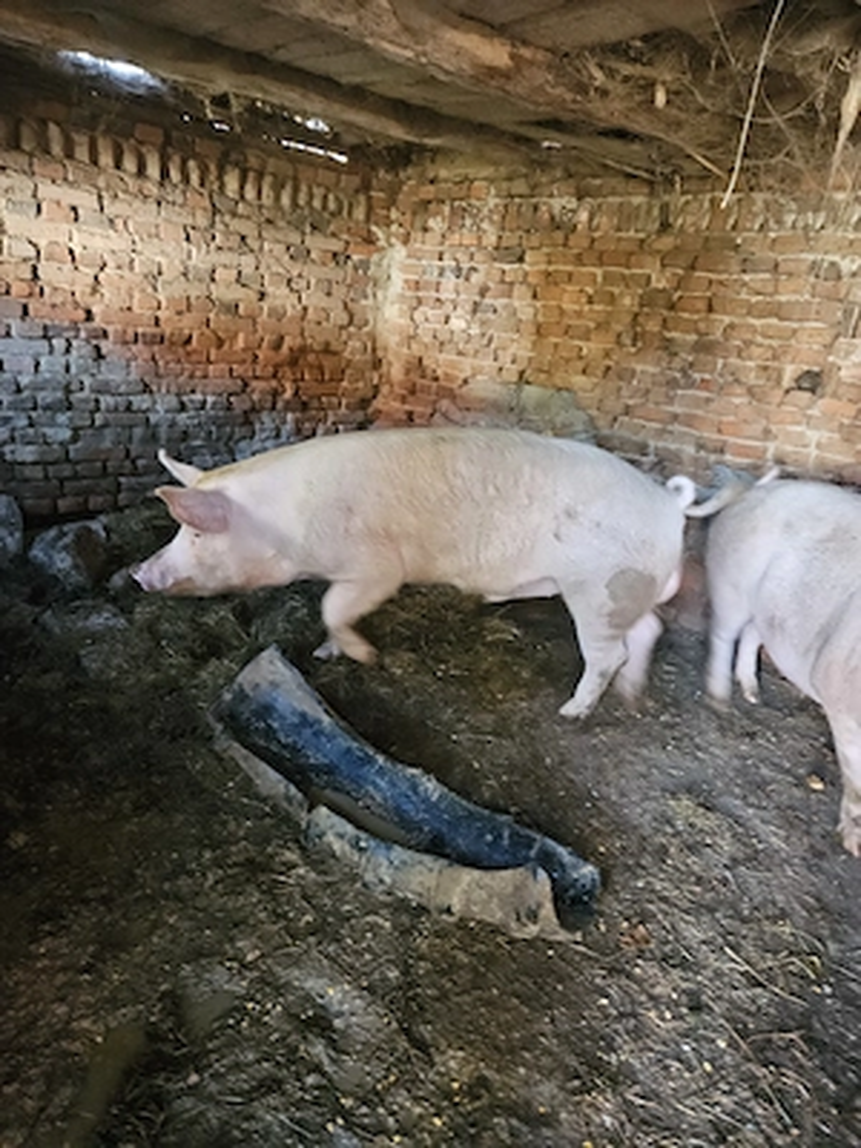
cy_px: 574
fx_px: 763
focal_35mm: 23
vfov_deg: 73.9
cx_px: 430
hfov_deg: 58.9
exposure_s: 1/25
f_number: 1.8
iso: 640
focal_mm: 5.4
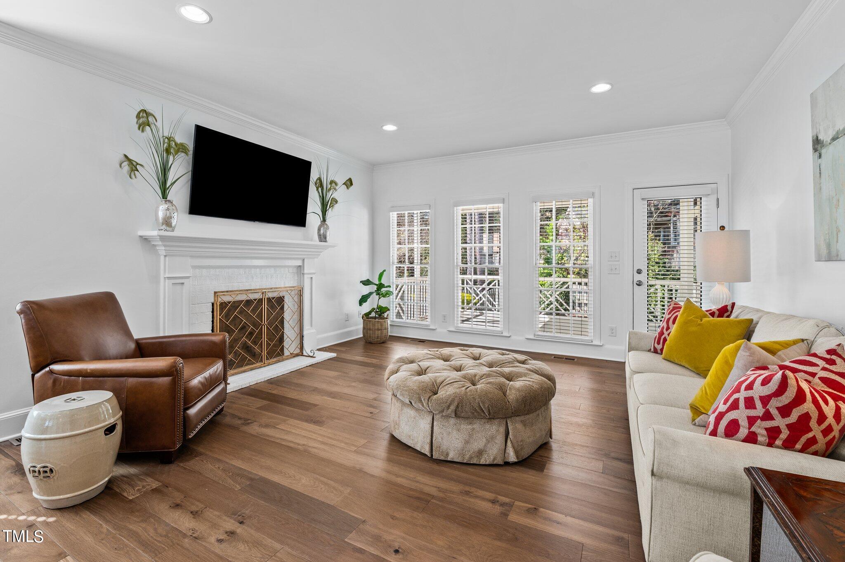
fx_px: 352
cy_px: 281
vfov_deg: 77.2
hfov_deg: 100.4
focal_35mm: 15
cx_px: 422
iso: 400
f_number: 7.1
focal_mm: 15
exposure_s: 1/25
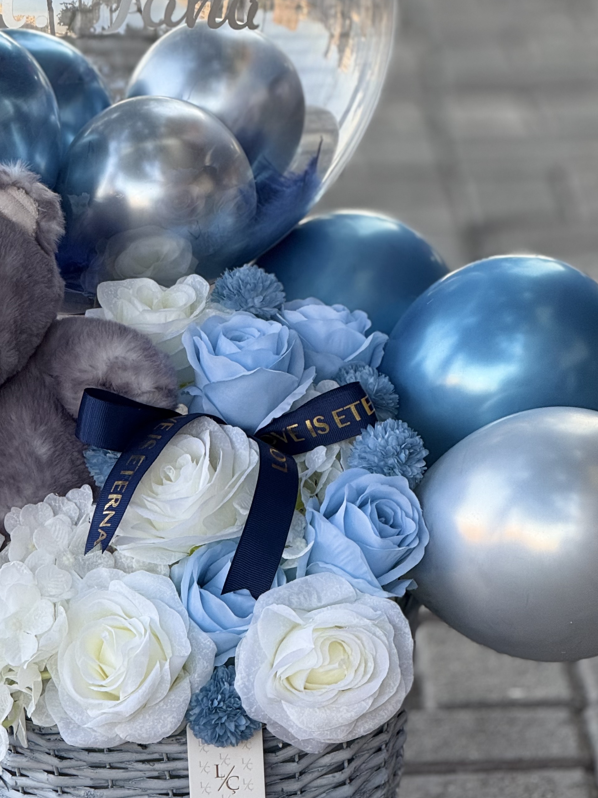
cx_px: 210
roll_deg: -0.5
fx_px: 4377
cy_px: 312
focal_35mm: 190
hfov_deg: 7.8
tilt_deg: -12.3
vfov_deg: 10.4
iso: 80
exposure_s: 1/99
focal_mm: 15.66
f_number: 2.8
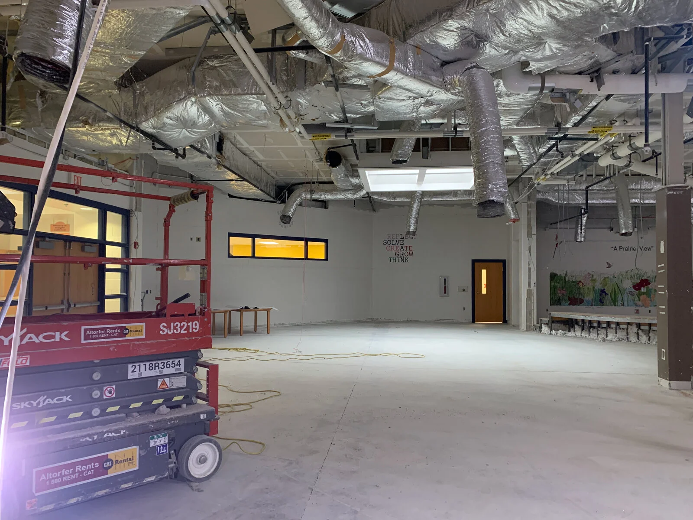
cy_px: 260
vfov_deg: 53.1
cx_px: 346
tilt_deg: +0.9
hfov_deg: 67.3
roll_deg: -0.1
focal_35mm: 26
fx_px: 521
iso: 250
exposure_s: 1/40
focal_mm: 4.25
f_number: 1.8
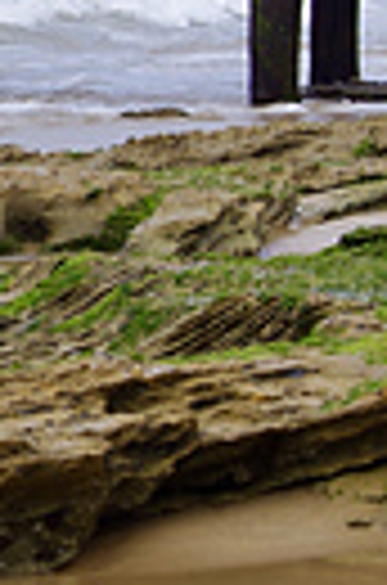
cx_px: -338
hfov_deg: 4.7
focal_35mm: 288
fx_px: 4669
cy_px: 130
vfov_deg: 7.2
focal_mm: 50
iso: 200
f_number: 11
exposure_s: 1/250
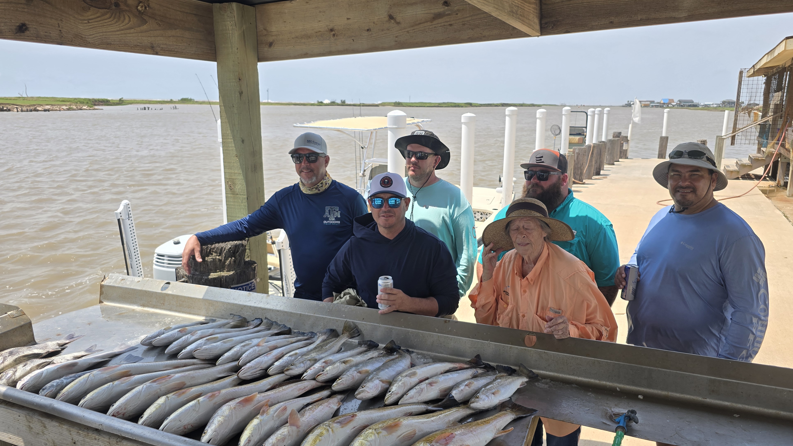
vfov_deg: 44.4
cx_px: 408
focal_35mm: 26
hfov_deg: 71.9
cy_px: 218
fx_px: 547
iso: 12
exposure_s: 1/594
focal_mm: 6.3
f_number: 1.7
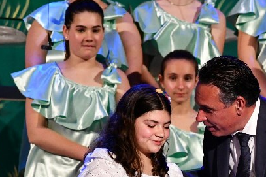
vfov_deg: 2.5
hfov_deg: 3.8
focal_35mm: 546
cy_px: 195
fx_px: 4032
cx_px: 233
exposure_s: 1/320
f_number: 4.8
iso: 3200
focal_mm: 145
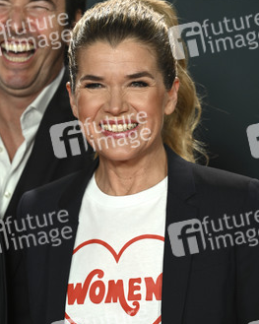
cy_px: 184
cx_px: 129
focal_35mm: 194
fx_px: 1860
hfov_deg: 8.0
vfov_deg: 10.0
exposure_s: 1/350
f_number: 5.6
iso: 1600
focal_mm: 170
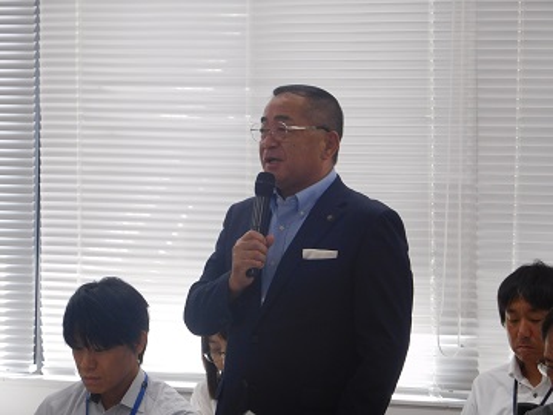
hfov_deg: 7.9
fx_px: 3994
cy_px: 208
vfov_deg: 5.9
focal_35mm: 250
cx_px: 276
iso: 220
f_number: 5.7
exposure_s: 1/30
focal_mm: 44.6
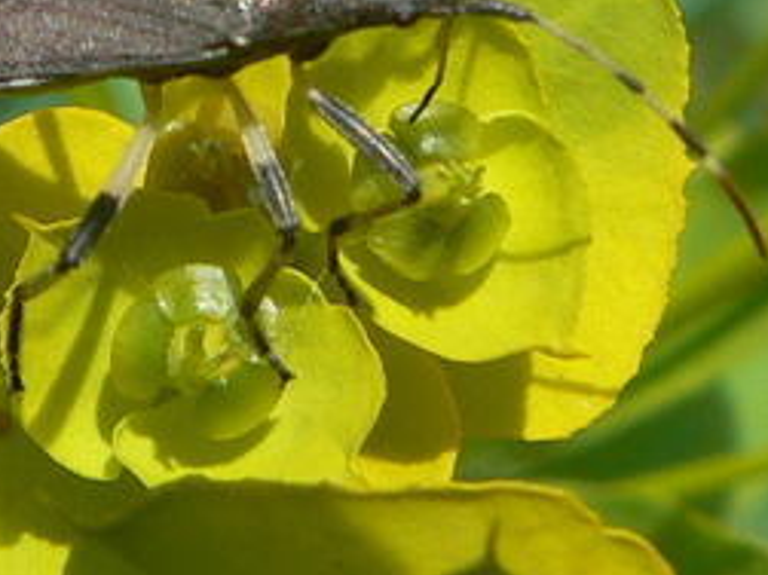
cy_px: -58
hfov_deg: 21.4
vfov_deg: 16.6
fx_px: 1907
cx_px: -110
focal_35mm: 86
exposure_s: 1/400
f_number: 5.6
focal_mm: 6
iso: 80
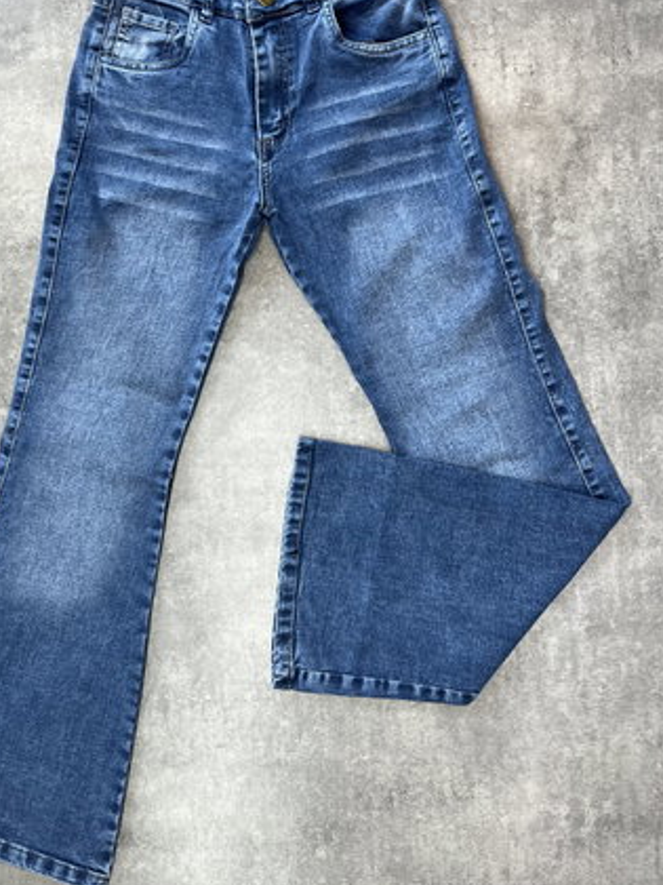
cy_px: 382
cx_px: 261
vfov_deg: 55.2
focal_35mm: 33
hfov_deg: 42.7
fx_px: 843
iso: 50
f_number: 1.6
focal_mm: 5.1
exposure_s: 1/100
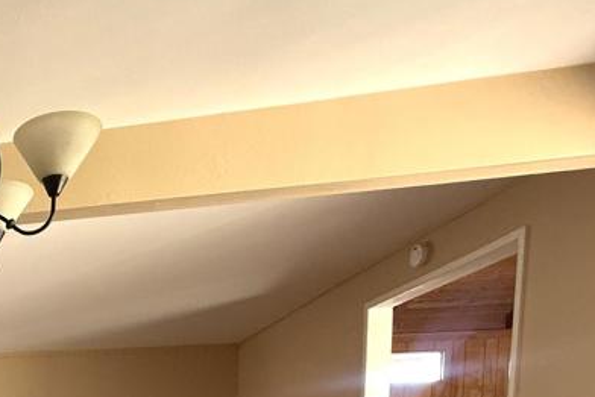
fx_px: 628
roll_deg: -0.6
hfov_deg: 36.8
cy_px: 492
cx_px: -143
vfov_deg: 29.5
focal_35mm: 38
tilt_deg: -2.4
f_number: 2.2
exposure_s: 1/99
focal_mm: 2.22
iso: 200
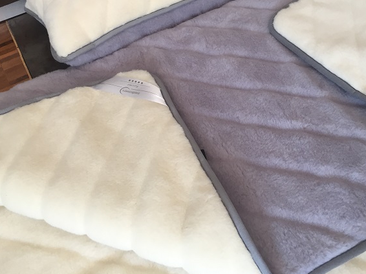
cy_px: 90
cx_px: 189
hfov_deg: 45.8
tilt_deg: -46.0
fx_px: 433
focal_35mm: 41
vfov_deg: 34.8
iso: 40
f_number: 2.2
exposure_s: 1/33
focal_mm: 4.15
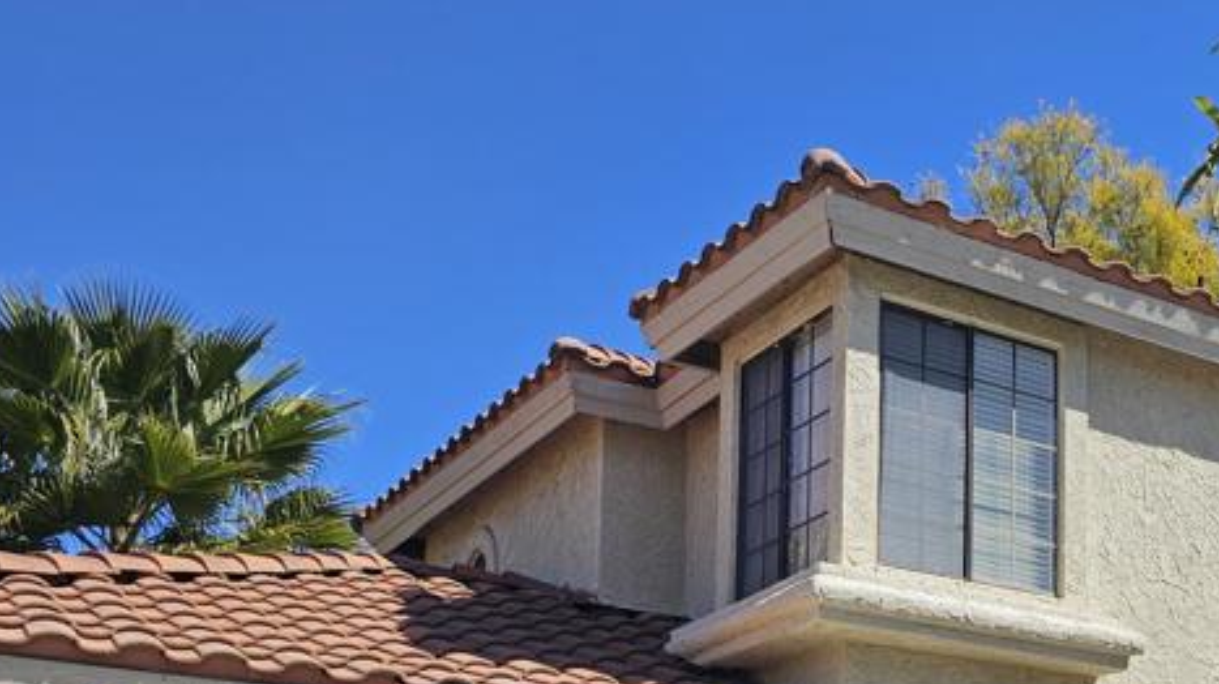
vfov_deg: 20.5
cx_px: 1182
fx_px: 1777
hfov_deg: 34.8
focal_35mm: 55
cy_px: 807
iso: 10
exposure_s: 1/1016
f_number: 1.7
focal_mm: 6.3
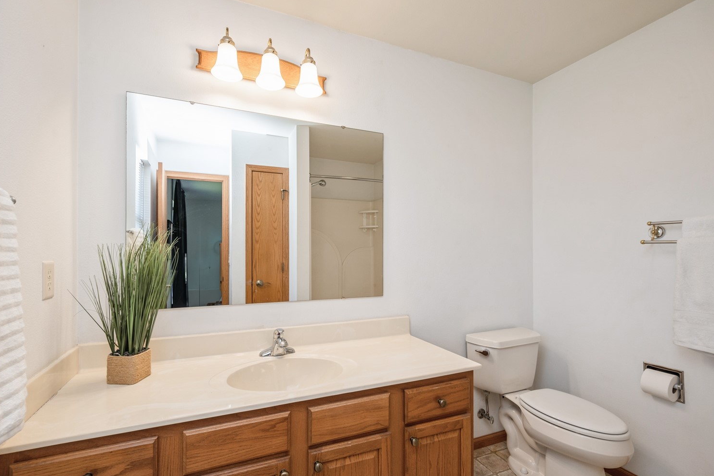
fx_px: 317
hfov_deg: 96.7
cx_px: 342
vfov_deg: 73.8
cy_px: 246
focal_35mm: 16
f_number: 8
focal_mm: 14
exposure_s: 1/15
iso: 200
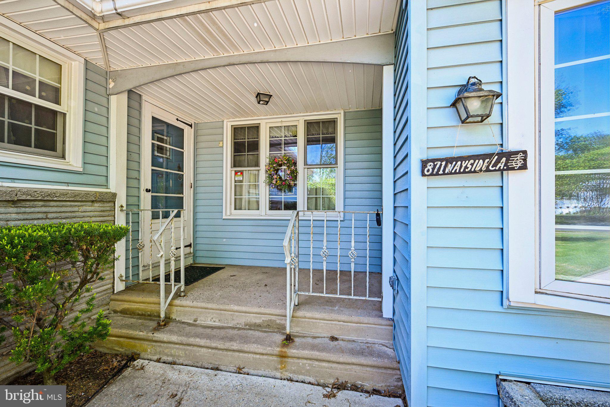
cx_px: 305
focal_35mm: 16
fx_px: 271
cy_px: 204
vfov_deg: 73.7
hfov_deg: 96.7
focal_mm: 16
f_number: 8
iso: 800
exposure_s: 1/160
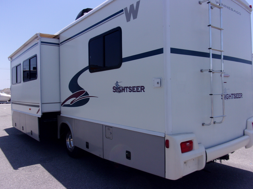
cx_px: 126
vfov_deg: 49.7
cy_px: 94
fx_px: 205
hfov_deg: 63.4
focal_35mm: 28
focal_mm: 5.1
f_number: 10.8
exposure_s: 1/105
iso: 80
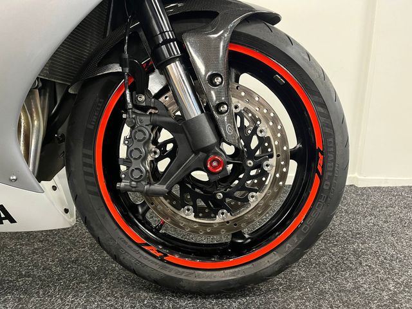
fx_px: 309
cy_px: 154
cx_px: 206
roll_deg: -0.7
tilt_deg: -12.6
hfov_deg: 67.3
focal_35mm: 26
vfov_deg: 53.1
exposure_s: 1/33
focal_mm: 5.1
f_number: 1.6
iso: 400
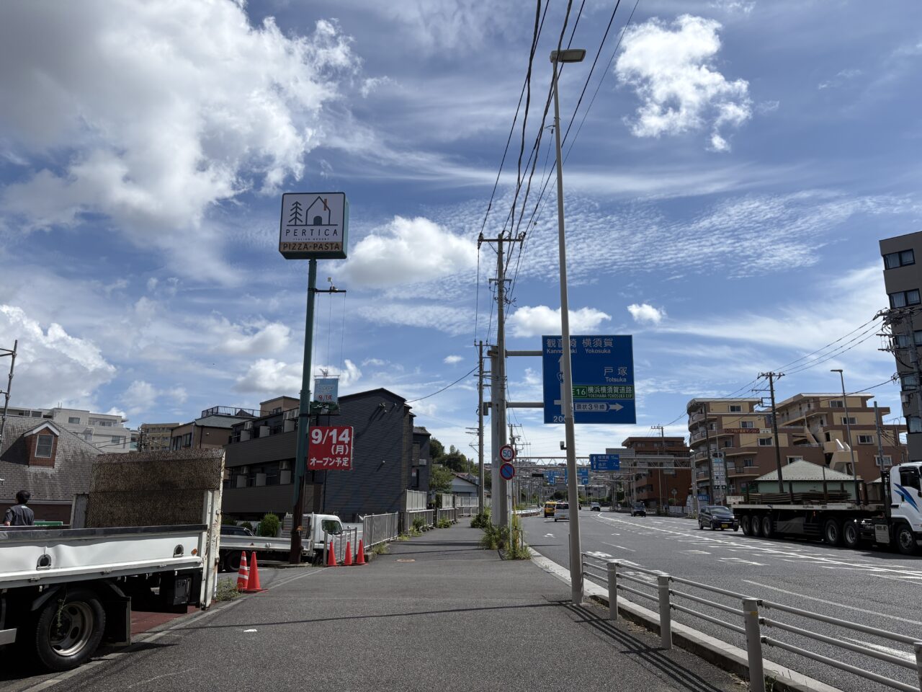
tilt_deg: +13.4
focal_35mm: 26
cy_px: 346
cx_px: 461
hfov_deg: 67.3
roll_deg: +0.4
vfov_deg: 53.1
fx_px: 693
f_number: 1.6
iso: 50
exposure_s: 1/8850
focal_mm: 5.96
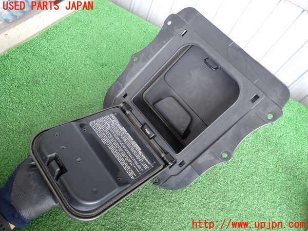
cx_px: 154
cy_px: 116
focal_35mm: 25
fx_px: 222
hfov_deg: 69.4
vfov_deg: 54.9
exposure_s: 1/50
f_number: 2
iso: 200
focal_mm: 4.5
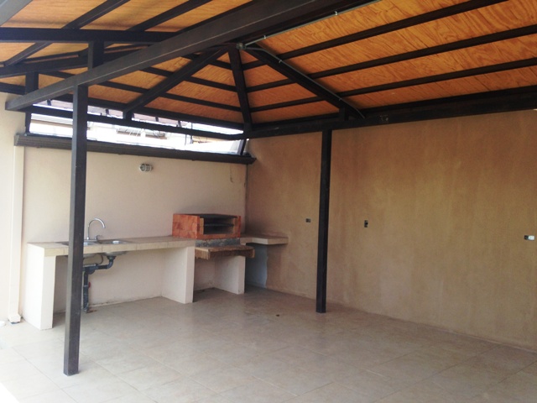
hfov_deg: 55.4
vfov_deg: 42.9
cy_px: 202
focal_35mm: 33
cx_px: 268
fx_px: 512
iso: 50
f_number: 2.4
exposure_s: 1/596
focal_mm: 4.12
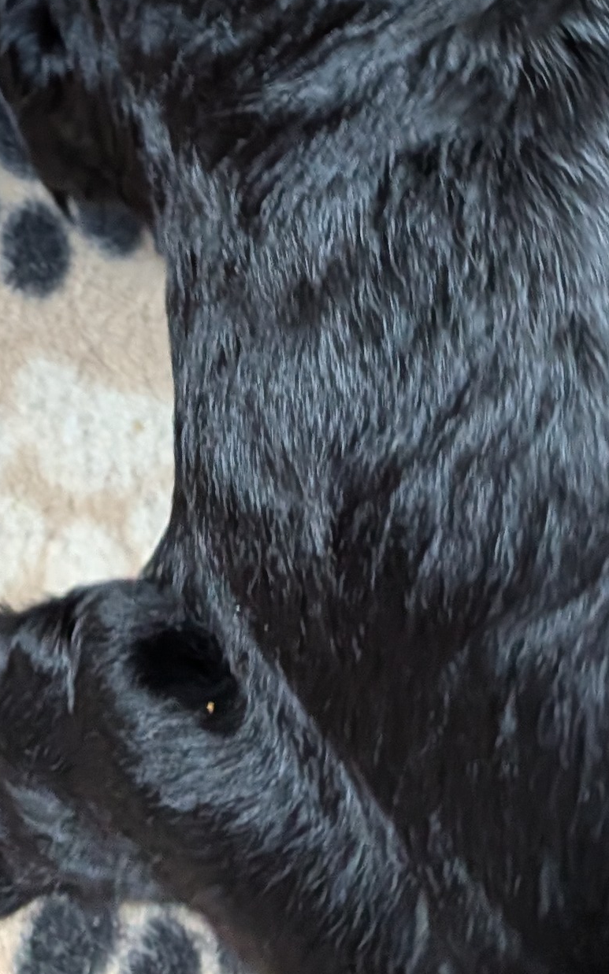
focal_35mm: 84
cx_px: 162
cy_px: -497
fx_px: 2231
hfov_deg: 15.5
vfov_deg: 20.8
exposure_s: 1/86.9
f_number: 1.68
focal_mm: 6.9
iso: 852
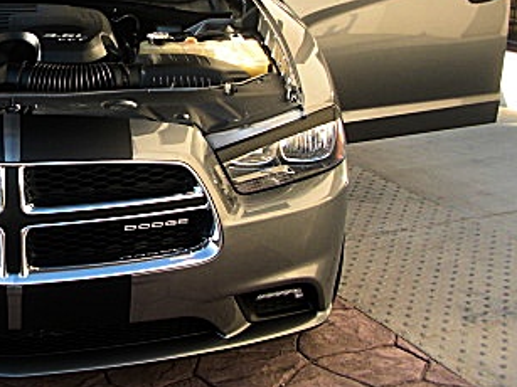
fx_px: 1120
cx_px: 22
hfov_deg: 25.0
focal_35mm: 75
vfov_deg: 19.5
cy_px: 87
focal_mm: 6.3
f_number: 2.8
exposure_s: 1/160
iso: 50
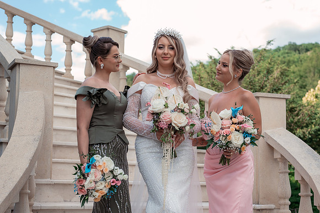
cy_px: 126
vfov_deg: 24.7
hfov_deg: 36.5
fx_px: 485
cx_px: 160
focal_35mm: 55
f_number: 3.2
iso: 160
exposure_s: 1/500
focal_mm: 46
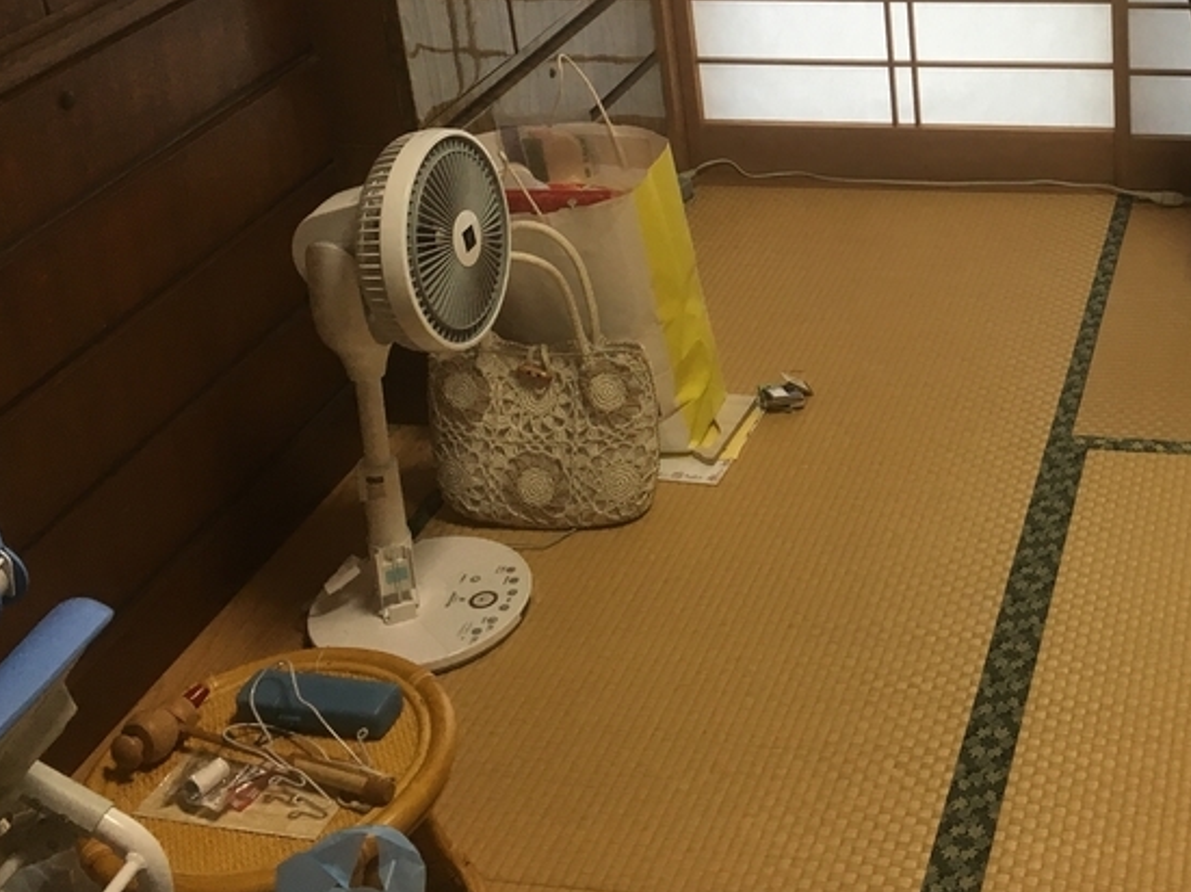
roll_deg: +2.1
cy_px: 84
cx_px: 990
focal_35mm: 54
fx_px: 1857
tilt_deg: -20.4
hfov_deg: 34.2
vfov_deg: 26.1
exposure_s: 1/30
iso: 25
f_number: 2.2
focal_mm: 4.15
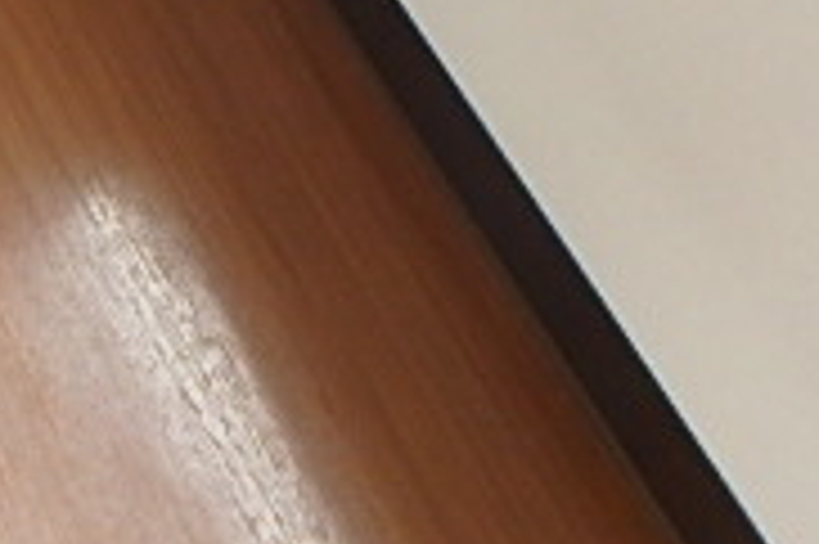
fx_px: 1750
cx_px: -526
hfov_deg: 20.8
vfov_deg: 16.0
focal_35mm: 77
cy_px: -310
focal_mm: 3.7
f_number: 3.5
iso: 250
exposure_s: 1/30
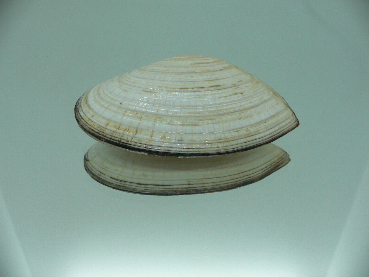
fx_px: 373
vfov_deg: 40.7
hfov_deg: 52.6
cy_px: 138
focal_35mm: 35
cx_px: 184
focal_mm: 4.6
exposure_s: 1/80
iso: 80
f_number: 2.8
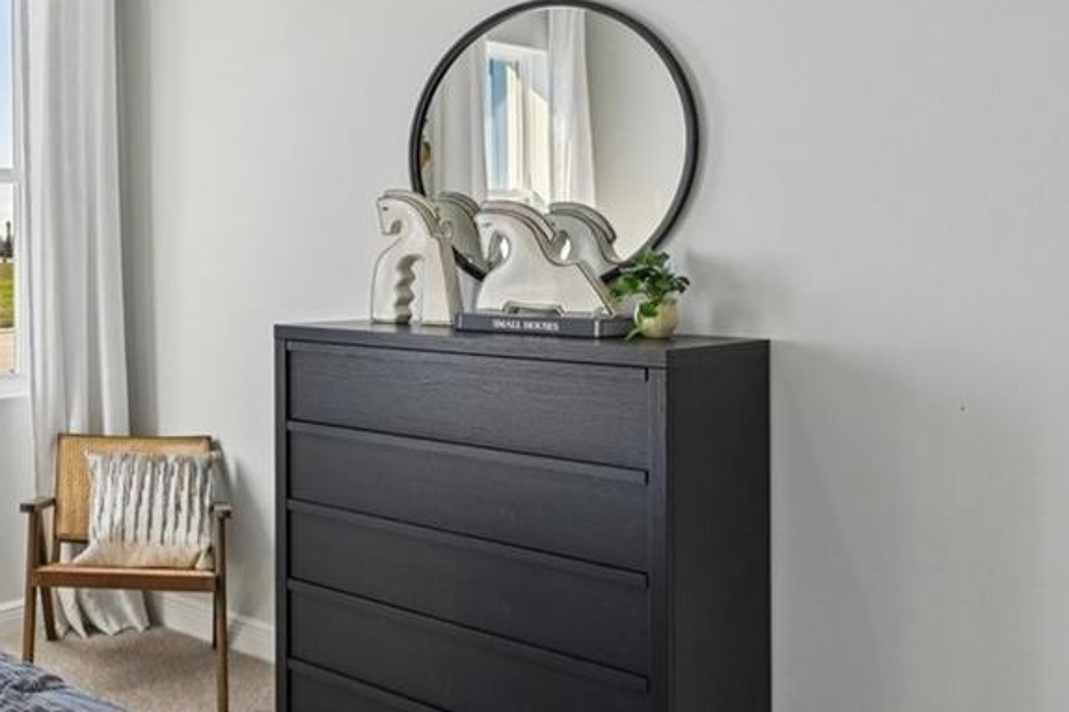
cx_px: 20
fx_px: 1157
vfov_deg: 33.9
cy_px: 240
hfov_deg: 43.2
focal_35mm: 39
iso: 400
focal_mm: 14
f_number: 8
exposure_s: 1/320
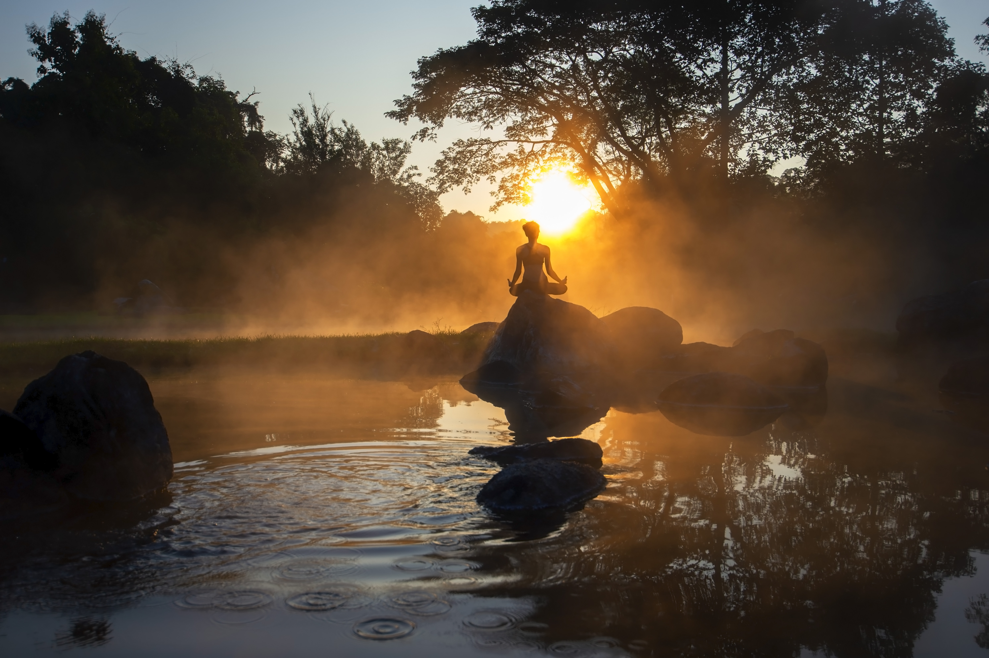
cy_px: 329
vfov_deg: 37.8
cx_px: 494
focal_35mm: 35
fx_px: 961
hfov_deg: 54.5
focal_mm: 35
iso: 250
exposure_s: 1/1250
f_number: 4.5
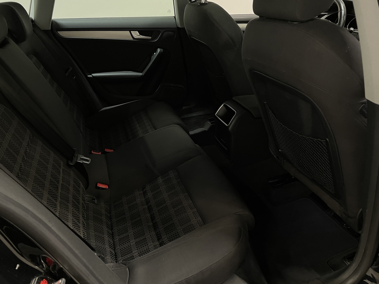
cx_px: 190
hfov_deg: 67.3
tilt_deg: -28.9
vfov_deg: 53.1
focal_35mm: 26
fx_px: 285
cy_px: 142
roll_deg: +3.0
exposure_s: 1/33
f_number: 1.6
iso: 400
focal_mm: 4.2
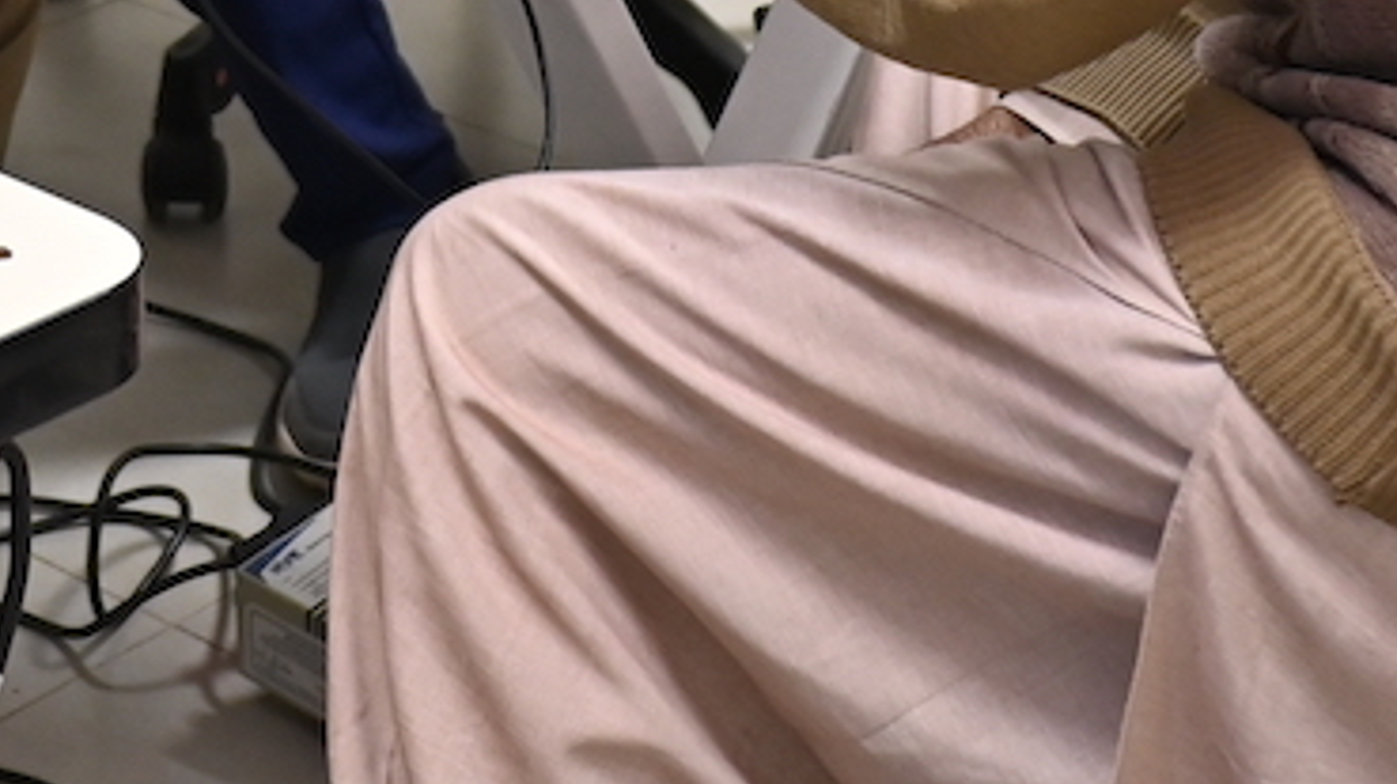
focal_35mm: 109
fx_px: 4035
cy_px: -1017
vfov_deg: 9.9
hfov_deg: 19.0
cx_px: -68
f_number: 2.8
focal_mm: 20
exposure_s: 1/125
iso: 800
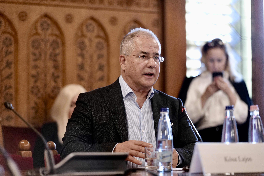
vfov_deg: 10.5
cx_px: 132
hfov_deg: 15.8
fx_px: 953
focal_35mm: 130
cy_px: 88
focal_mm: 130
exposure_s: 1/200
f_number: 2.8
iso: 5000
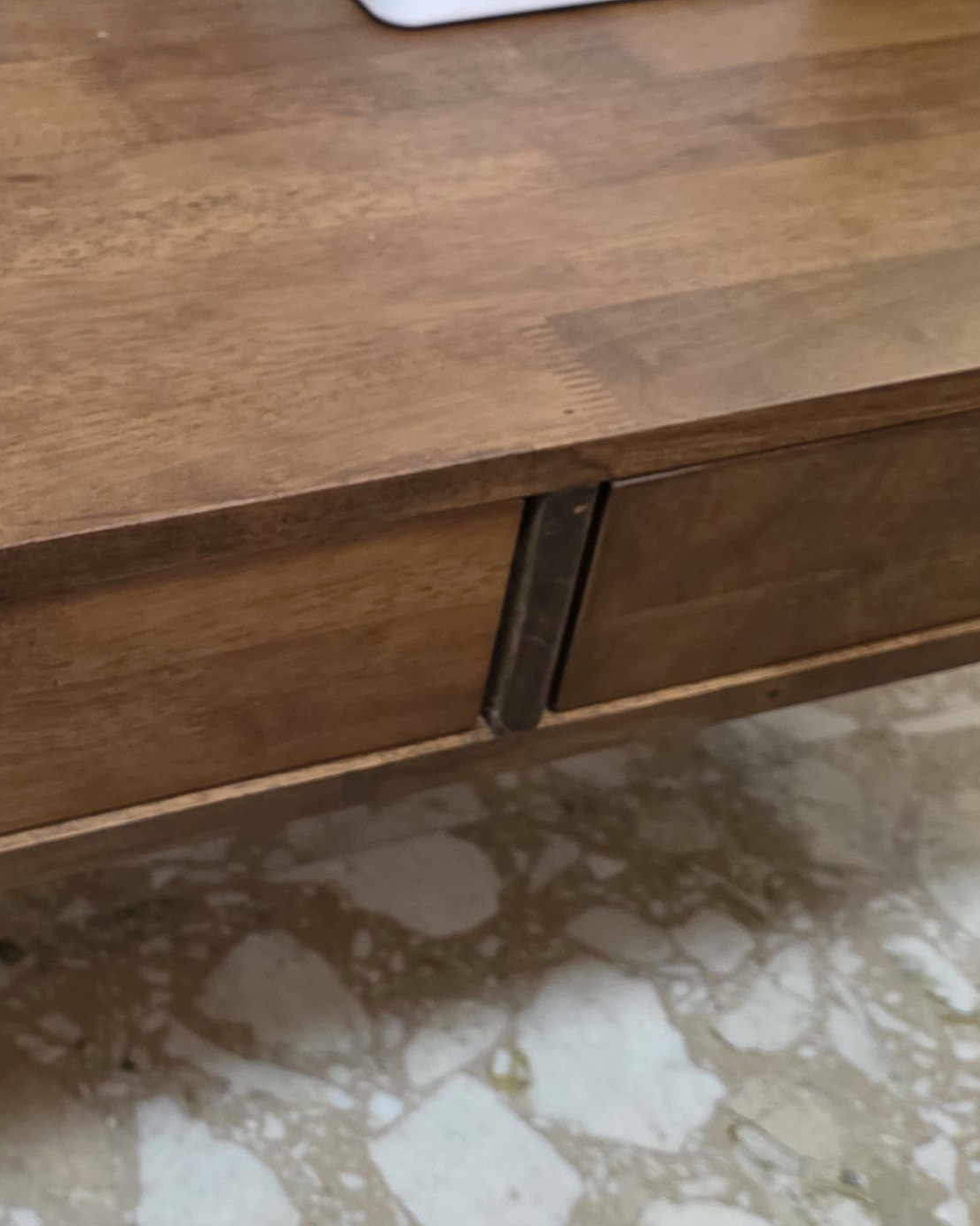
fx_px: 2357
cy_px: 542
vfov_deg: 29.1
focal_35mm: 65
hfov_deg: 23.1
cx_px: 184
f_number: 1.7
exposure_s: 1/100
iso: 1000
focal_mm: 6.3
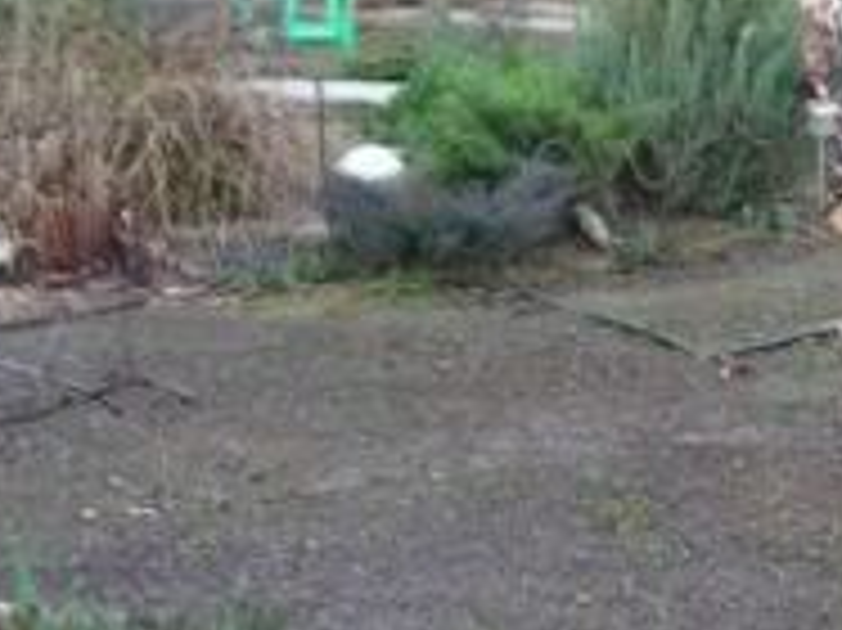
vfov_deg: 12.0
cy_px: 500
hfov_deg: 14.8
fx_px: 2990
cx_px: 1297
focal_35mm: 123
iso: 160
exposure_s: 1/40
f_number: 3.2
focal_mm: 6
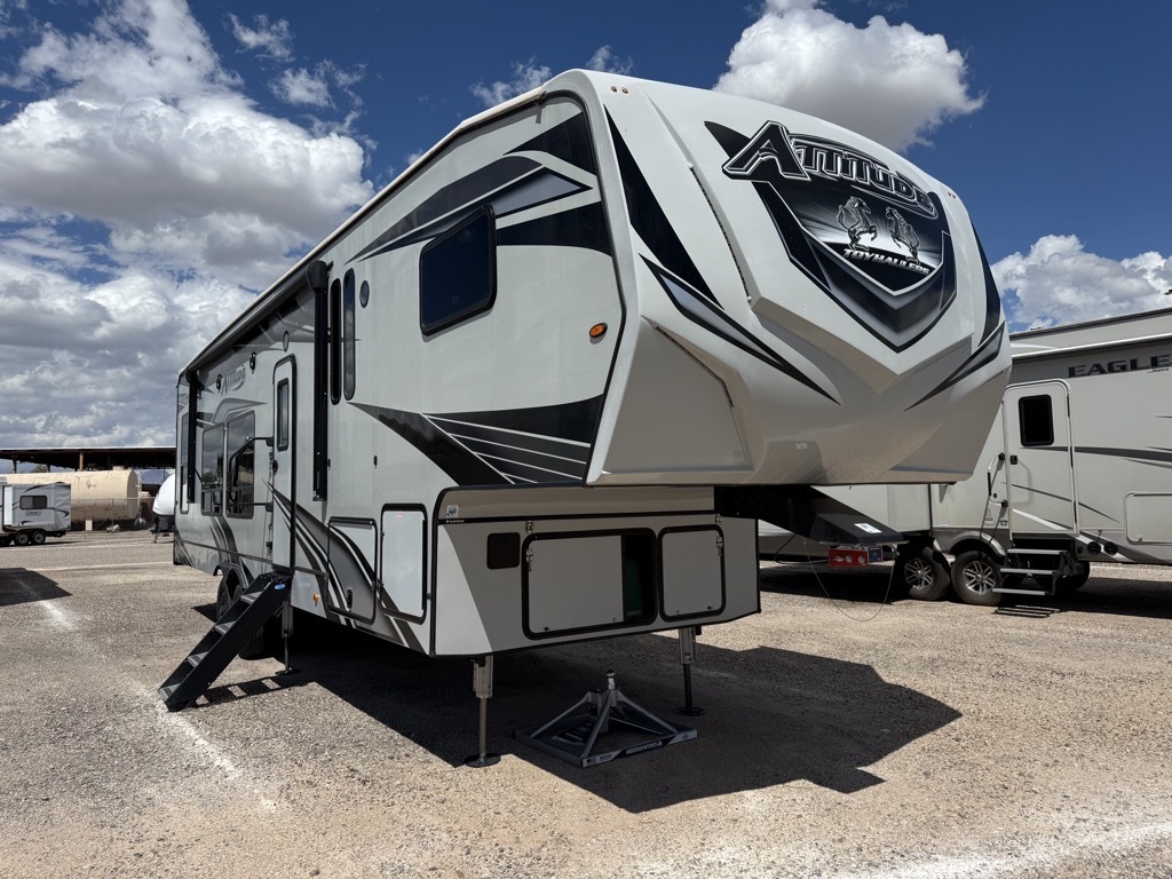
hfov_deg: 71.6
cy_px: 440
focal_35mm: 24
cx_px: 586
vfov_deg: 56.8
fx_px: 813
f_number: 1.78
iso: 80
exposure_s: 1/10309
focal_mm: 6.76
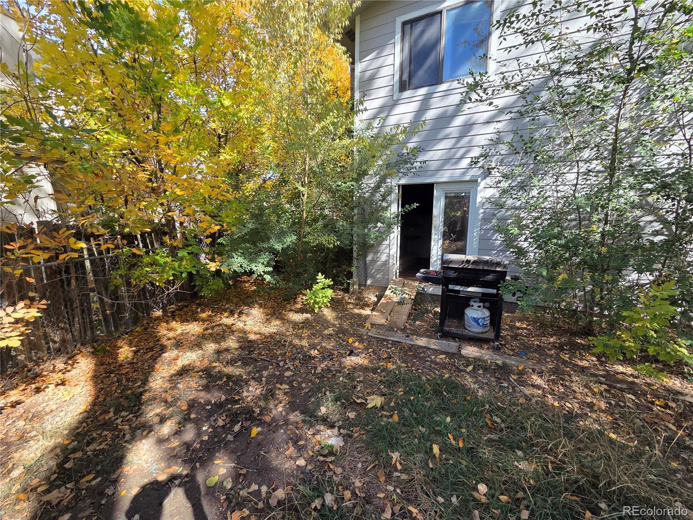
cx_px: 346
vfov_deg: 89.9
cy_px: 260
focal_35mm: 13
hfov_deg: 106.2
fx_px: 260
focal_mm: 2.2
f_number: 2.2
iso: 50
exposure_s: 1/388
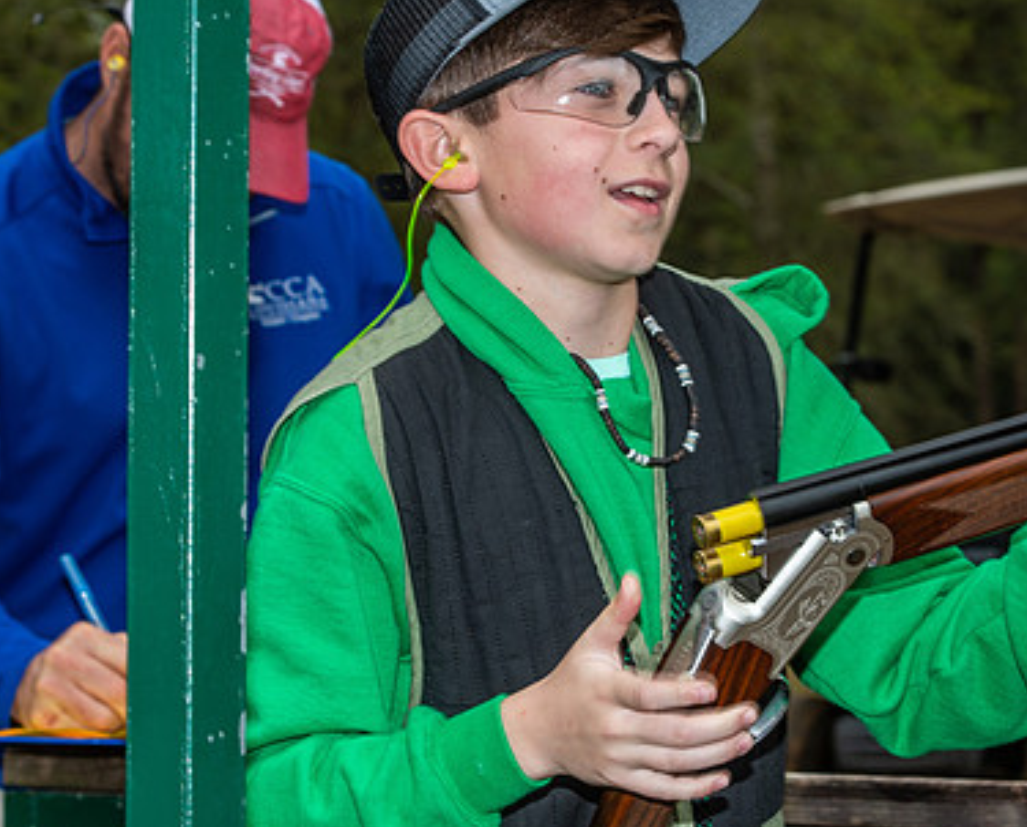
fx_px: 4114
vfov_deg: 11.5
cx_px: 562
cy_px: 389
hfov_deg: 14.2
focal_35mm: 135
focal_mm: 80
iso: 125
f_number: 8
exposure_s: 1/125
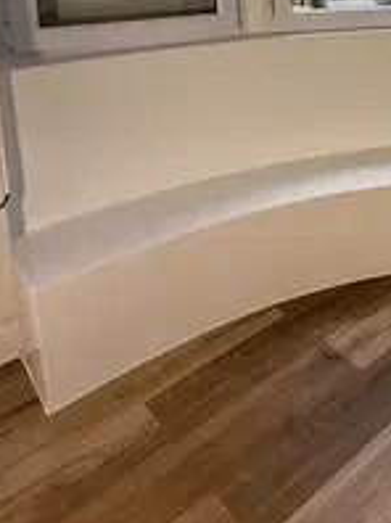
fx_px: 513
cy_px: 21
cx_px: 452
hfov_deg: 34.6
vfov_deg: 46.7
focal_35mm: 34
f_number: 2.2
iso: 64
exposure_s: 1/353
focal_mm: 2.22
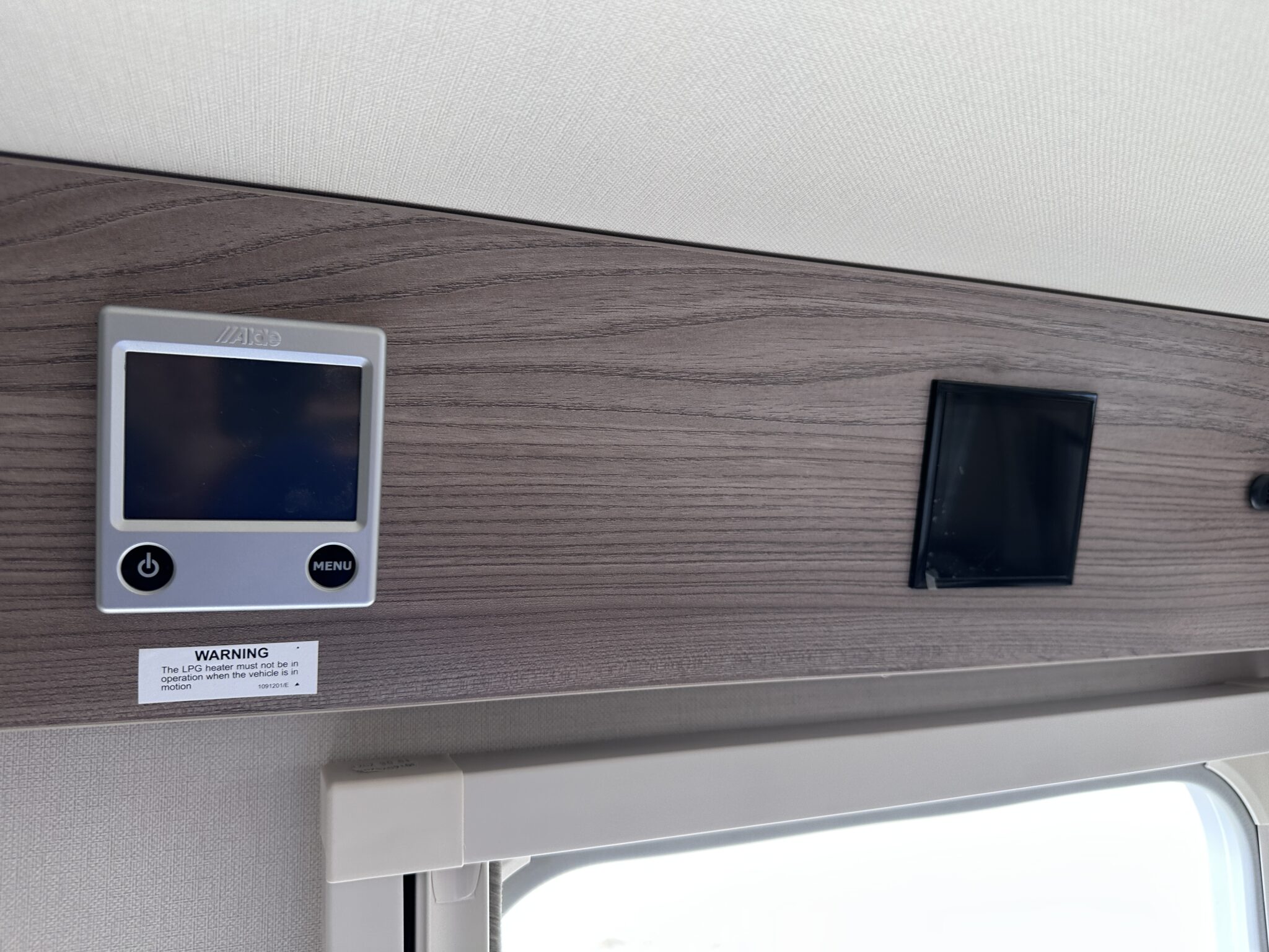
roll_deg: +1.9
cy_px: 476
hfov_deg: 71.6
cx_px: 634
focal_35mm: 24
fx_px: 880
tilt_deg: +7.2
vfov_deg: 56.8
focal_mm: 6.86
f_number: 1.78
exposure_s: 1/121
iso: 80
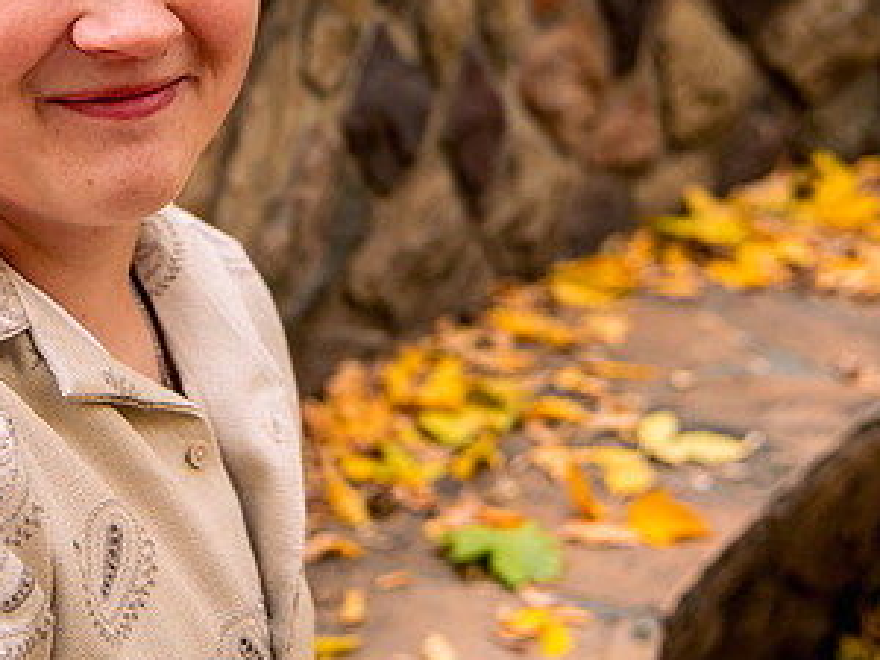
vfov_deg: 15.0
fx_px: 2466
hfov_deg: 20.0
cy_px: 31
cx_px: 189
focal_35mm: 97
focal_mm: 46
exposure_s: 1/160
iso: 640
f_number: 4
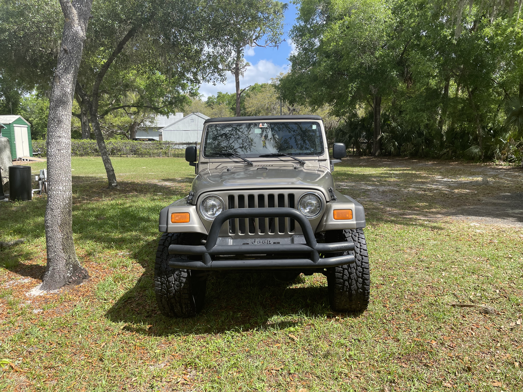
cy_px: 196
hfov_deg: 69.4
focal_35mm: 25
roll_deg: +1.5
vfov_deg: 54.9
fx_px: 378
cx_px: 262
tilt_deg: -8.4
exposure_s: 1/1513
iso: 32
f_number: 1.6
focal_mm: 5.1
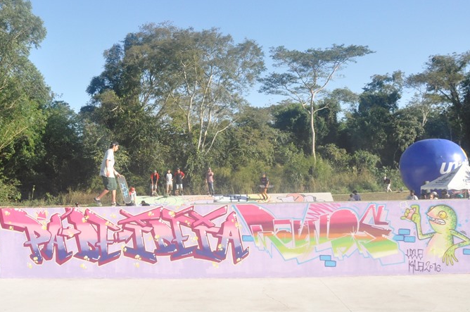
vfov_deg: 34.9
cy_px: 173
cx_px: 177
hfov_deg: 50.3
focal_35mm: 38
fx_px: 495
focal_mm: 18
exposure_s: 1/640
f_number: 13
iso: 1250
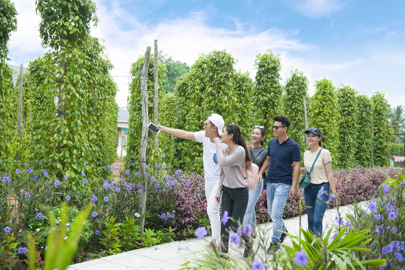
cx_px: 202
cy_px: 135
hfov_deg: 50.7
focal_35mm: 38
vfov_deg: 35.0
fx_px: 427
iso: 250
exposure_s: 1/500
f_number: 3.5
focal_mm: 38
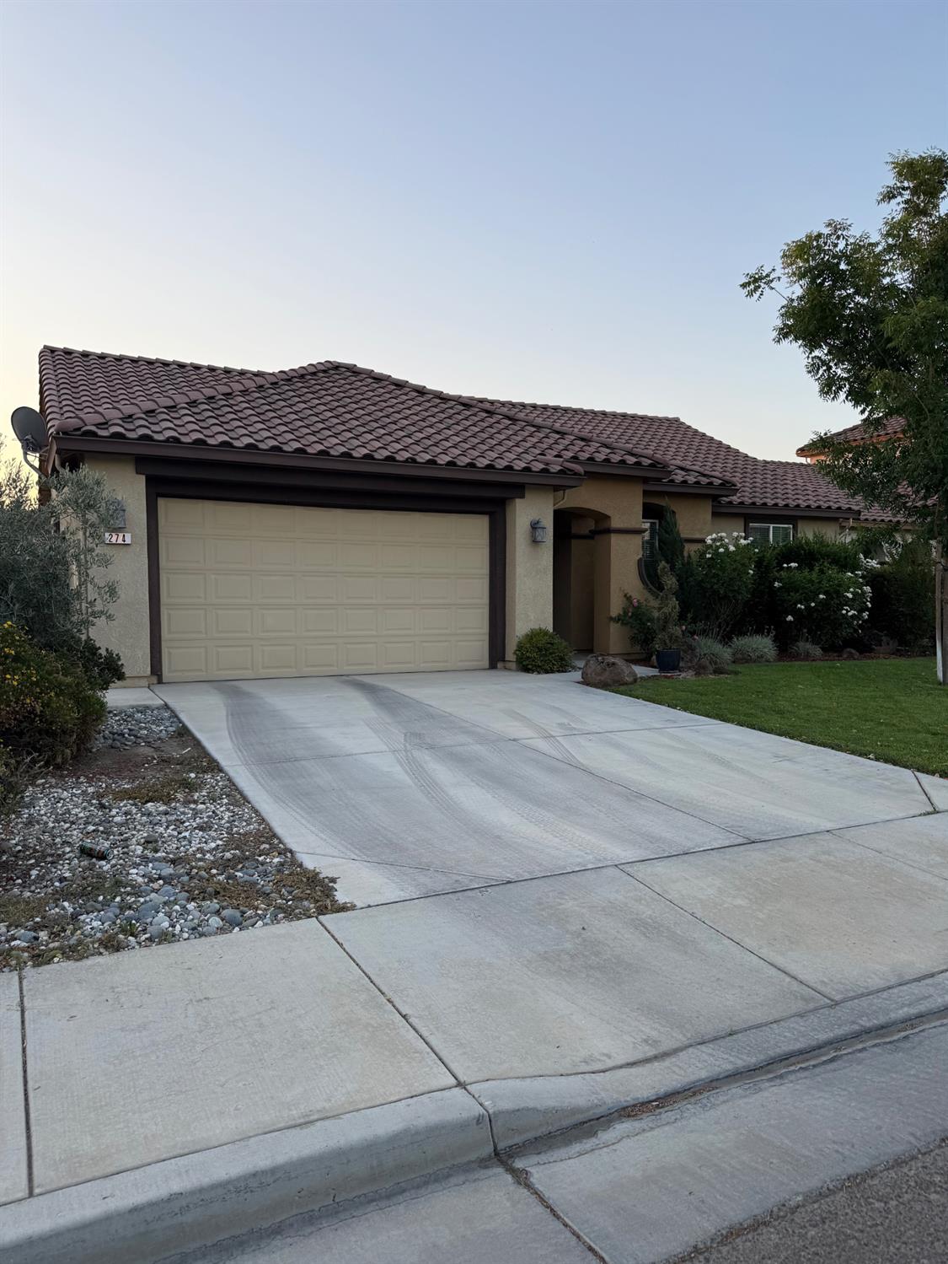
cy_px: 632
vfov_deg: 71.6
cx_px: 474
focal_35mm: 24
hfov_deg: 56.8
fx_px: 876
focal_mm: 6.76
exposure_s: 1/453
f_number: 1.78
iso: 80
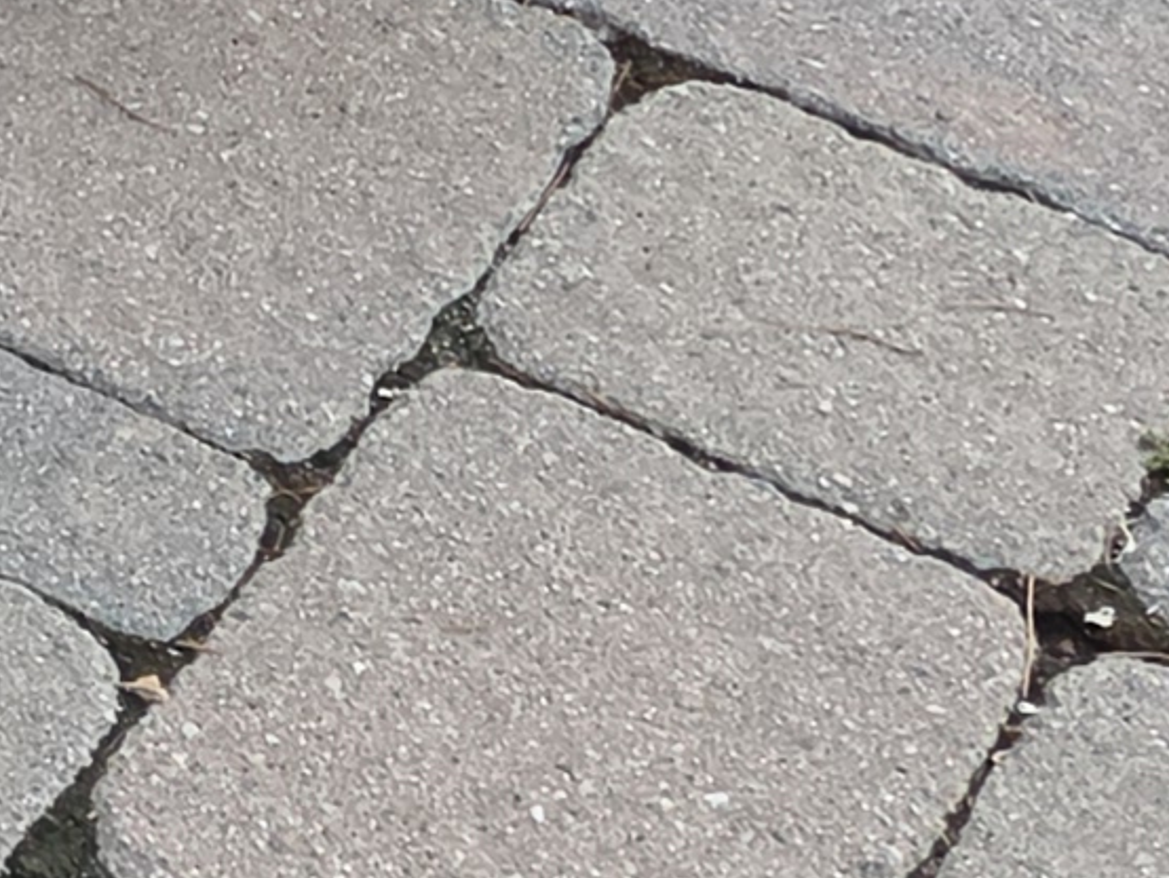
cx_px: -1158
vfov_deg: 8.1
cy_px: -1414
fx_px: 5608
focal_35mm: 166
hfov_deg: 10.9
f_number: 1.8
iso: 200
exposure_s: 1/180
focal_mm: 5.4
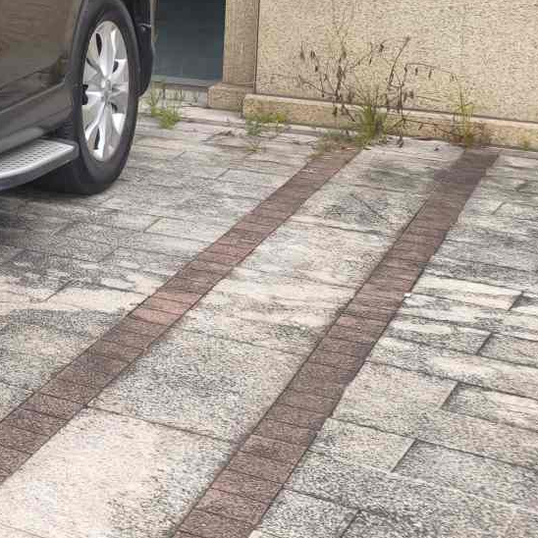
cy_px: -36
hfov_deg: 17.7
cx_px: -461
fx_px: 1336
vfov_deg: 21.7
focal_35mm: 76
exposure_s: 1/116
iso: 50
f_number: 1.88
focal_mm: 5.56
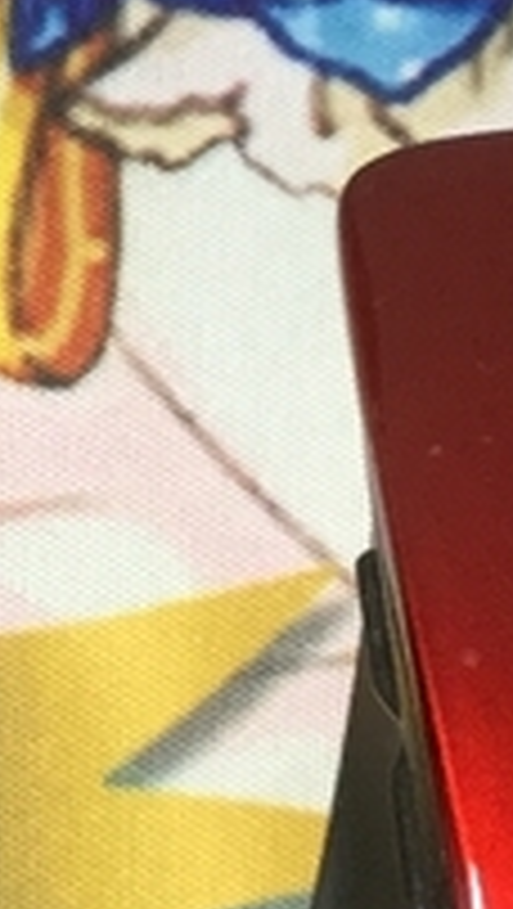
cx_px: -68
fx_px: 4125
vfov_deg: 12.6
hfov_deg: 7.1
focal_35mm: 171
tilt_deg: -70.6
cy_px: 472
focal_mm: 3.3
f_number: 2.4
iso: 32
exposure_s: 1/30
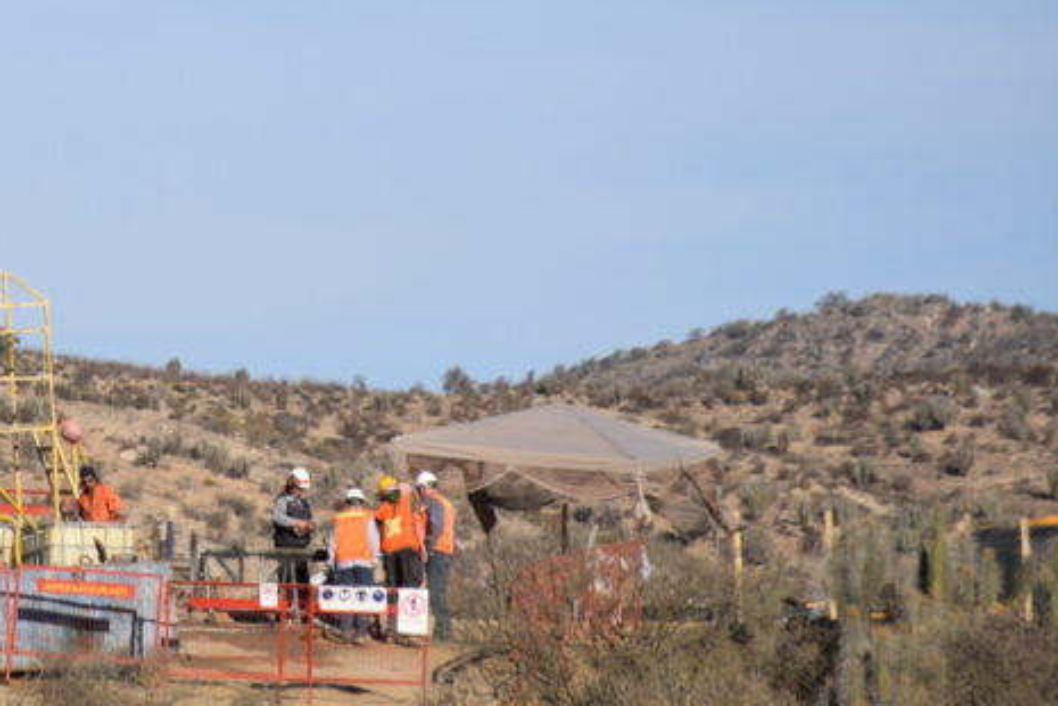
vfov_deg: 3.0
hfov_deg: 4.4
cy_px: 136
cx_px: -7
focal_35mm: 463
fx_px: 13606
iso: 200
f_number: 8
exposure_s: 1/1000
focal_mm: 140
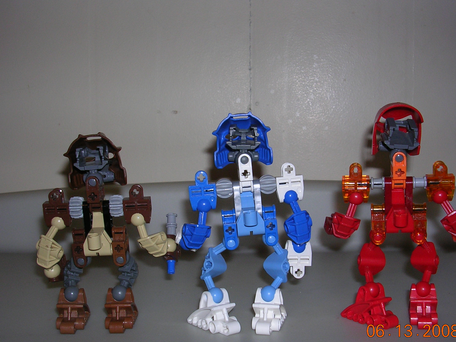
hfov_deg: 44.8
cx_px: 242
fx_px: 553
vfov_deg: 34.3
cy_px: 181
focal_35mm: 42
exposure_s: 1/60.1
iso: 50
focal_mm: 5.8
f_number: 2.8
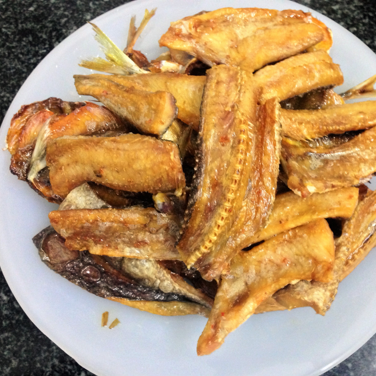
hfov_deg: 42.7
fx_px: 479
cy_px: 188
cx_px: 219
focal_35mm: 39
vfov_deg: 42.8
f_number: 2.4
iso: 400
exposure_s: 1/17
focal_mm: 4.12
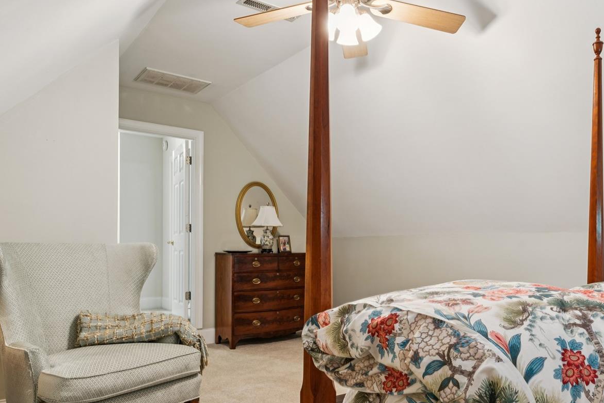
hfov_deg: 62.5
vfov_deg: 44.9
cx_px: 396
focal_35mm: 29
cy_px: 244
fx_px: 484
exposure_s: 3.2
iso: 100
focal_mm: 16.5
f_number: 13
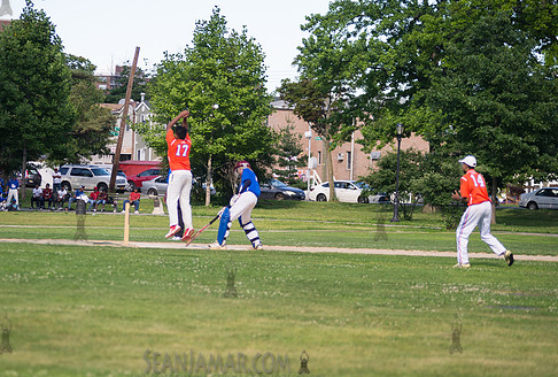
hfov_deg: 12.7
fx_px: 2505
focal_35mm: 161
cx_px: 199
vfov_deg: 8.6
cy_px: 189
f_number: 2.8
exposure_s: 1/1250
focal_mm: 120
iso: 200
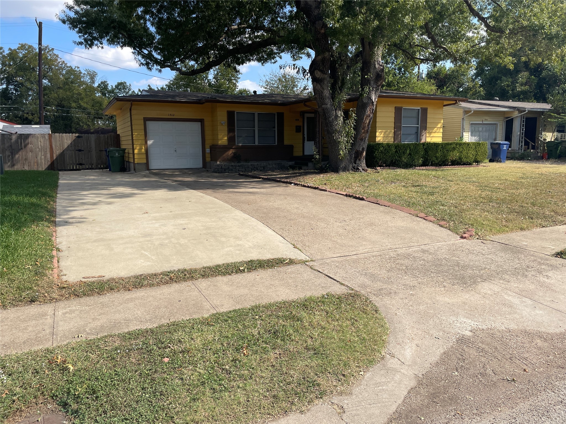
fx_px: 425
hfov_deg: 67.3
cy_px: 212
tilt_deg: -9.7
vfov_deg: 53.1
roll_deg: +0.9
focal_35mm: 26
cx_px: 283
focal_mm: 4.2
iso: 32
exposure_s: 1/2212
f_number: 1.6
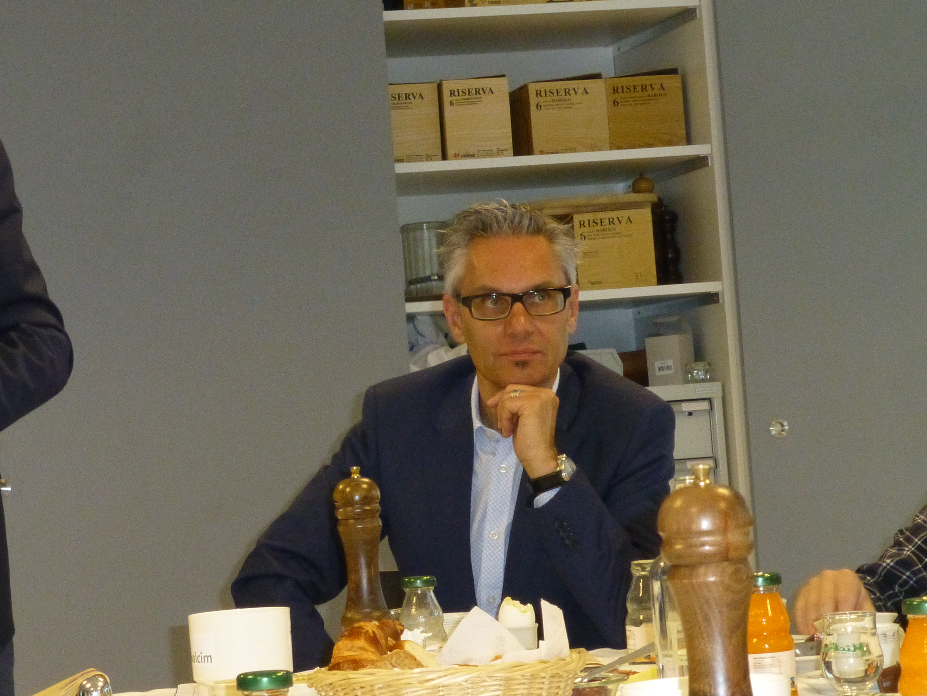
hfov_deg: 16.5
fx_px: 3187
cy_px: 341
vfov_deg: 12.5
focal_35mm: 119
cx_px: 278
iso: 640
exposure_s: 1/60
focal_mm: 14.2
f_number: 5.1
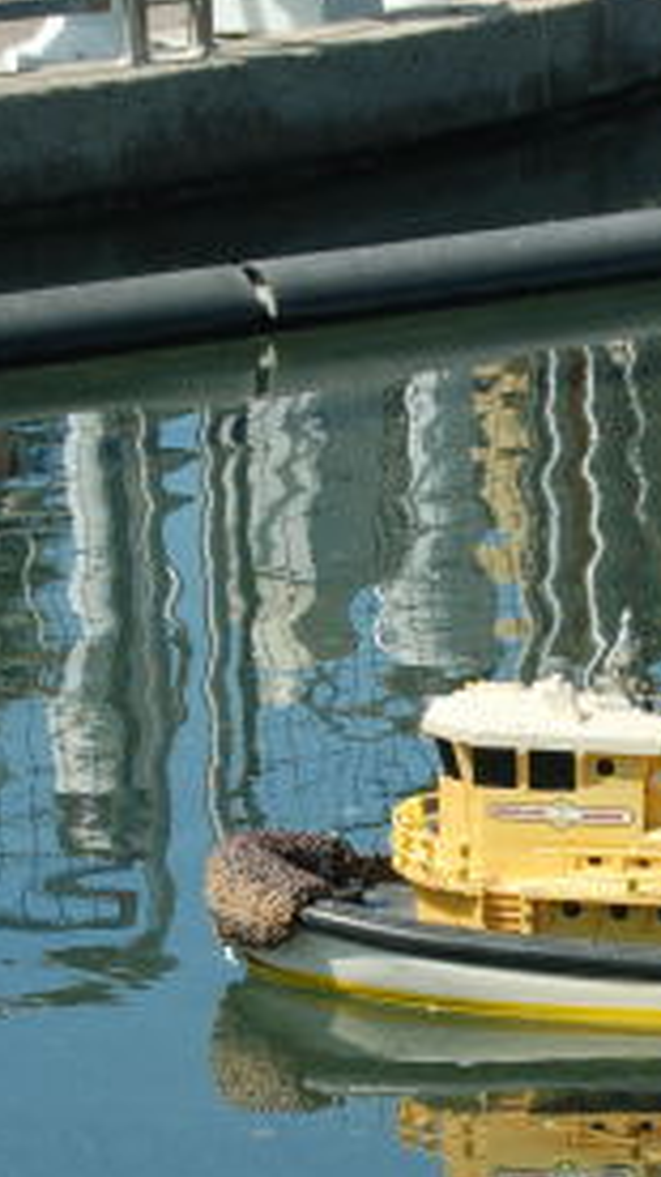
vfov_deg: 10.7
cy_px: 844
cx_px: 657
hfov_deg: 6.0
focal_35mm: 200
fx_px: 6246
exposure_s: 1/160
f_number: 6.3
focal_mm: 55
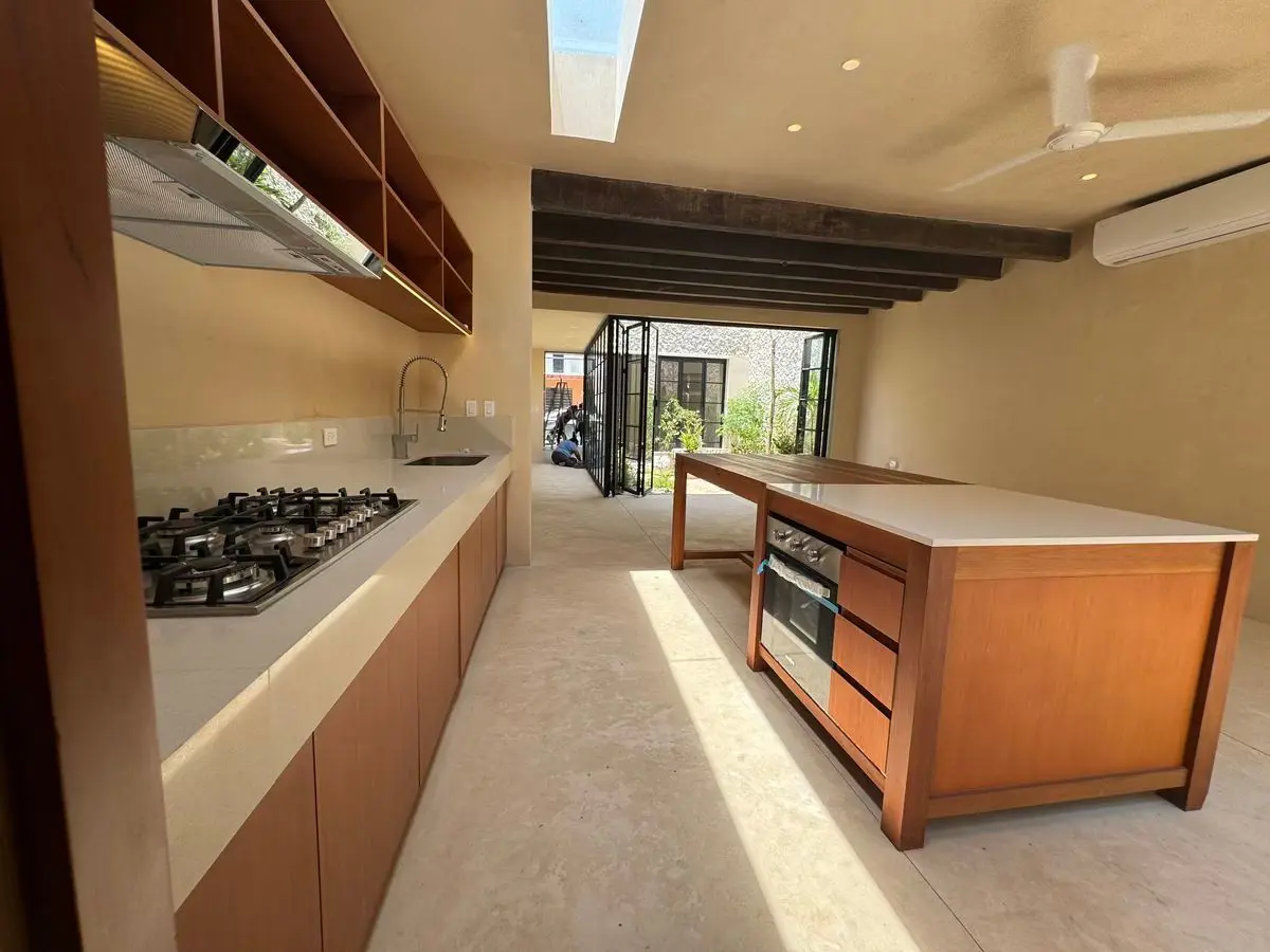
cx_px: 635
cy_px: 476
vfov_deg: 85.7
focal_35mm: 14
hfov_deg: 102.1
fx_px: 514
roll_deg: -1.4
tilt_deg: -6.9
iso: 40
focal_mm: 2.22
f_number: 2.2
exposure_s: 1/375
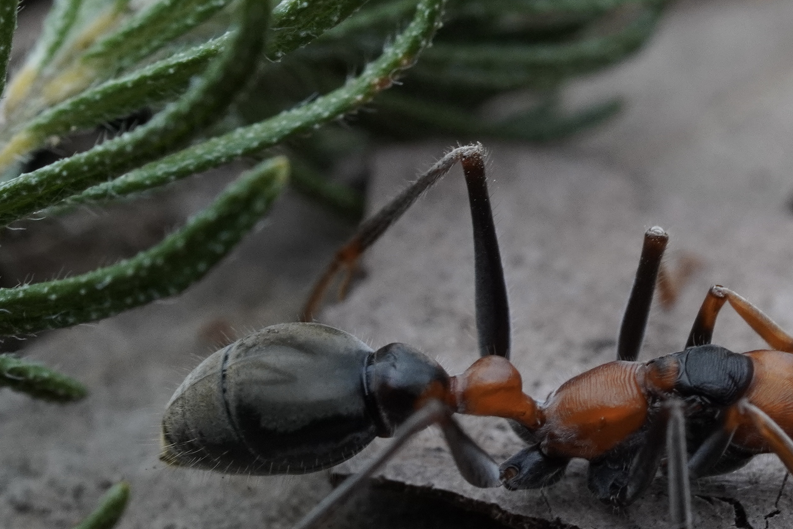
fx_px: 5154
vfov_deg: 5.9
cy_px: 348
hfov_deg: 8.8
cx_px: 644
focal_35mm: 234
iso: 1000
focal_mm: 90
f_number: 8
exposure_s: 1/60
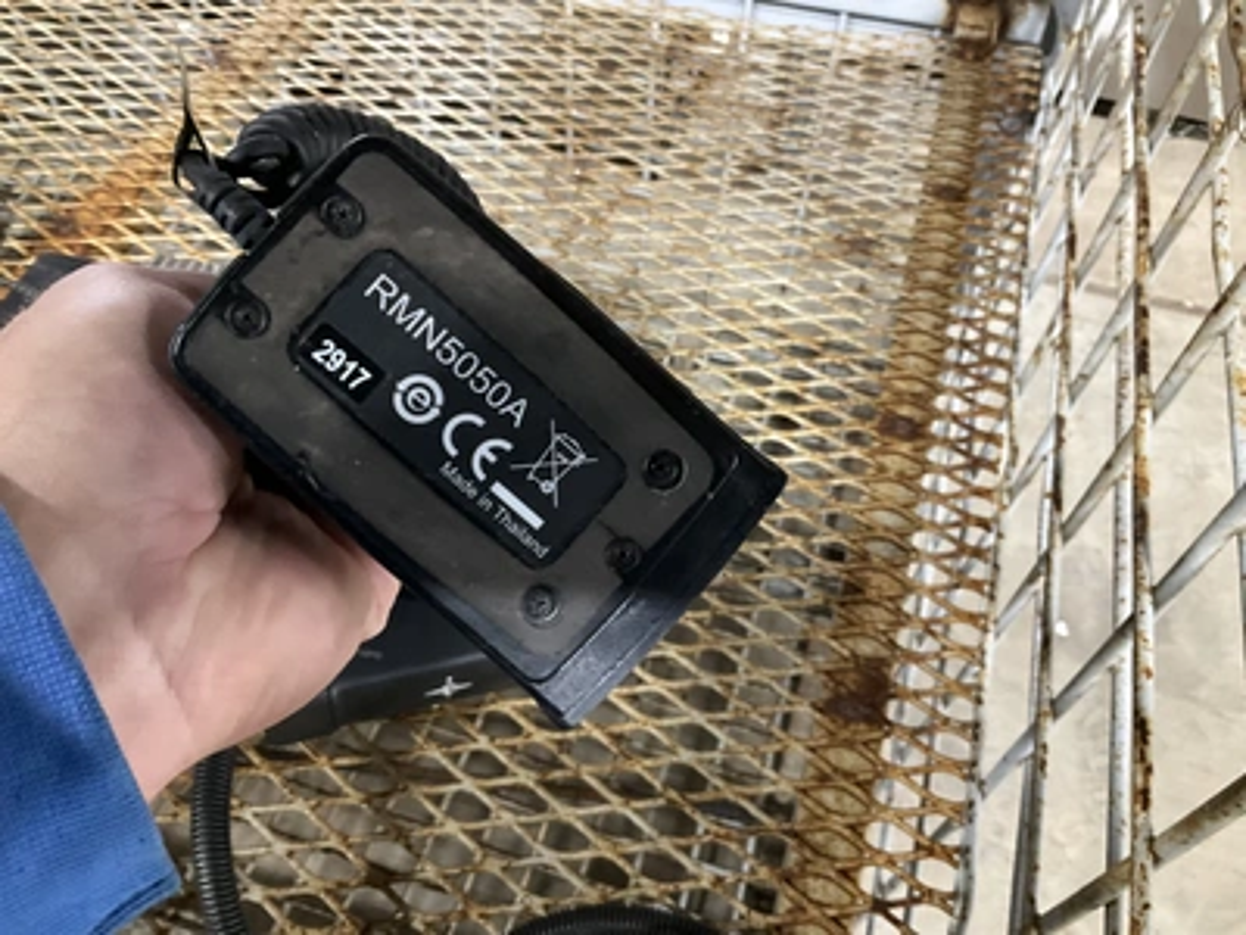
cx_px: 623
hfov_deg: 61.7
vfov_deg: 48.2
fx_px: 1044
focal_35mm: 29
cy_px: 468
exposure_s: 1/40
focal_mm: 3
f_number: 1.8
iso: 320
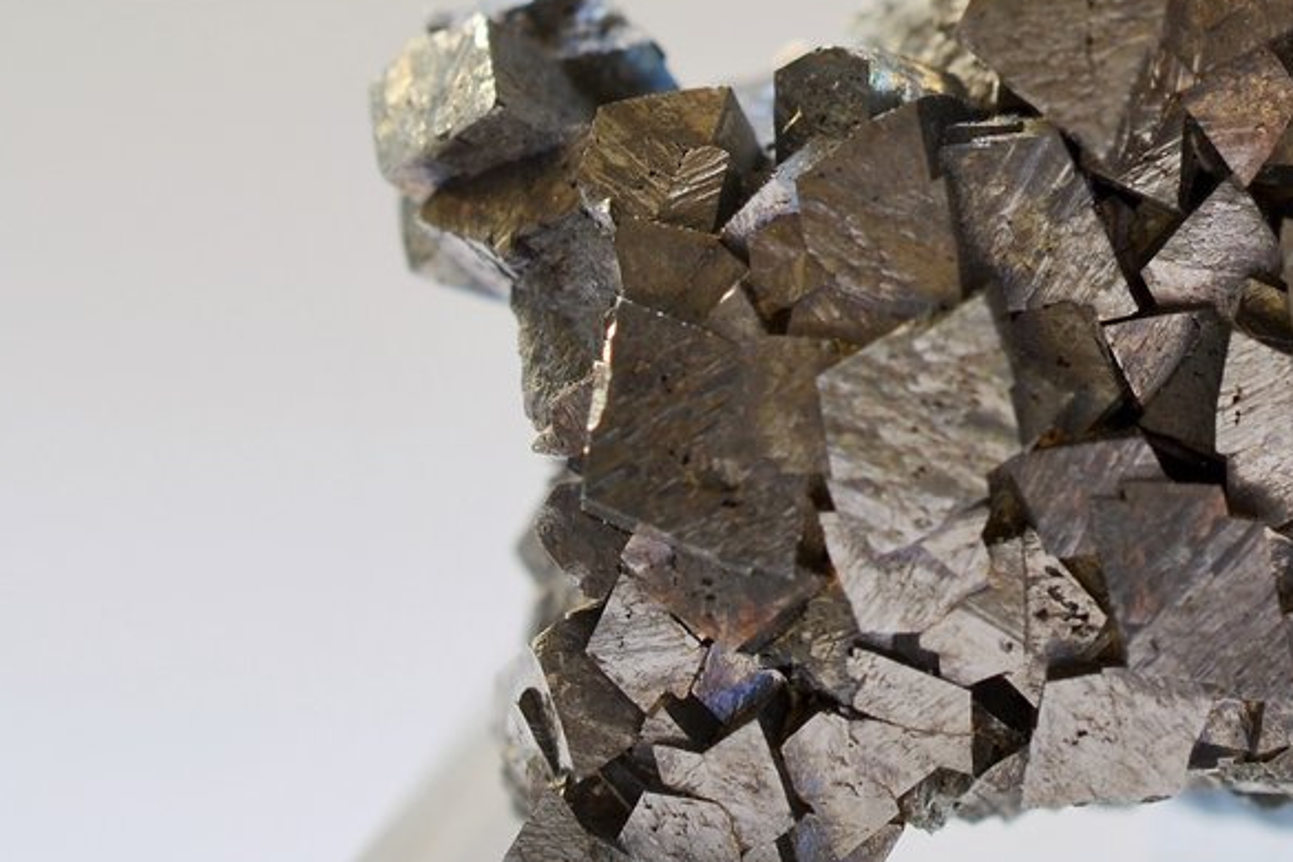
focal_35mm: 164
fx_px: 5890
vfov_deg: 8.3
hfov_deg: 12.3
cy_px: -92
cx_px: 1463
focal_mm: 40
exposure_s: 1/20
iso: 100
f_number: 7.1
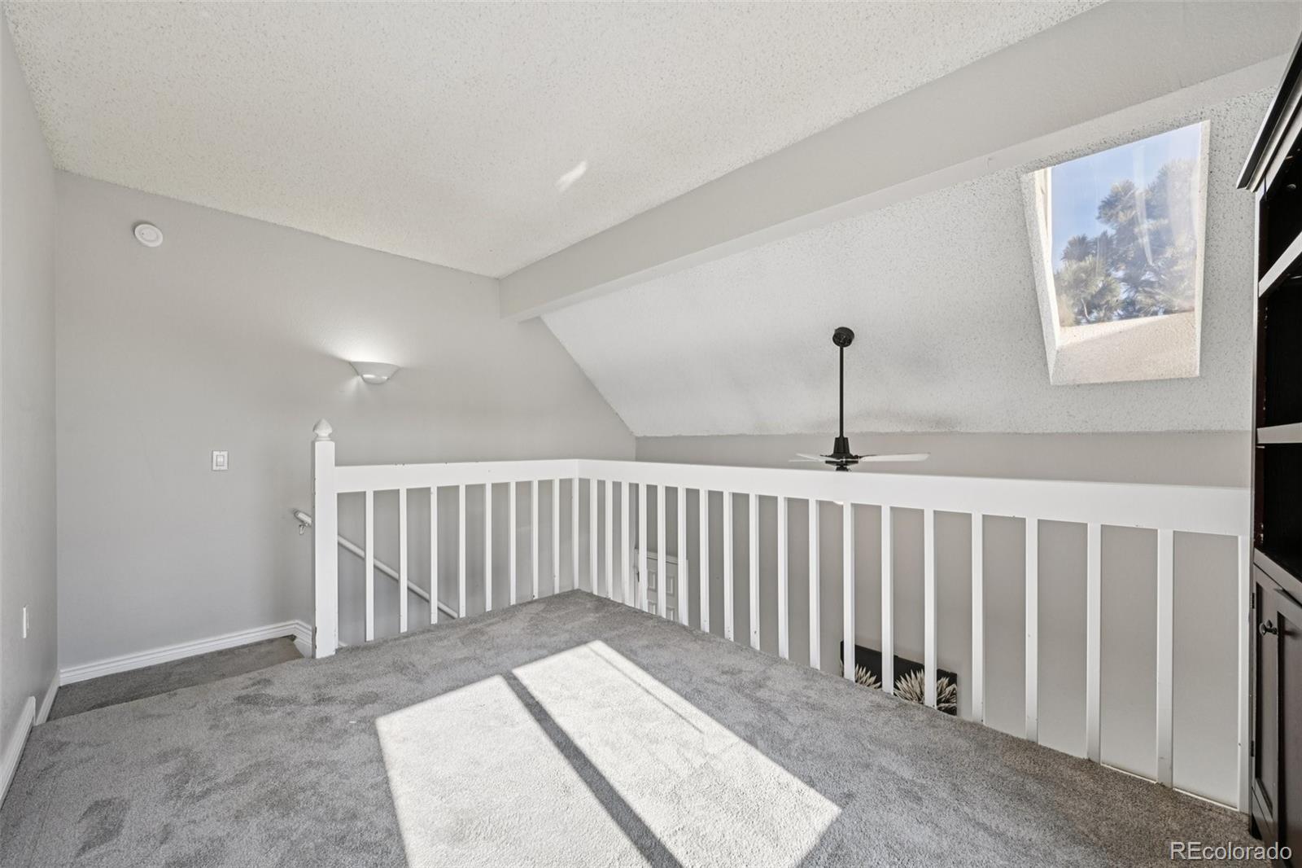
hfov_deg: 104.3
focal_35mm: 14
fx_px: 506
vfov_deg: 81.2
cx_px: 651
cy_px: 434
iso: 125
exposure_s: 1/15
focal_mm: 14
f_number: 11
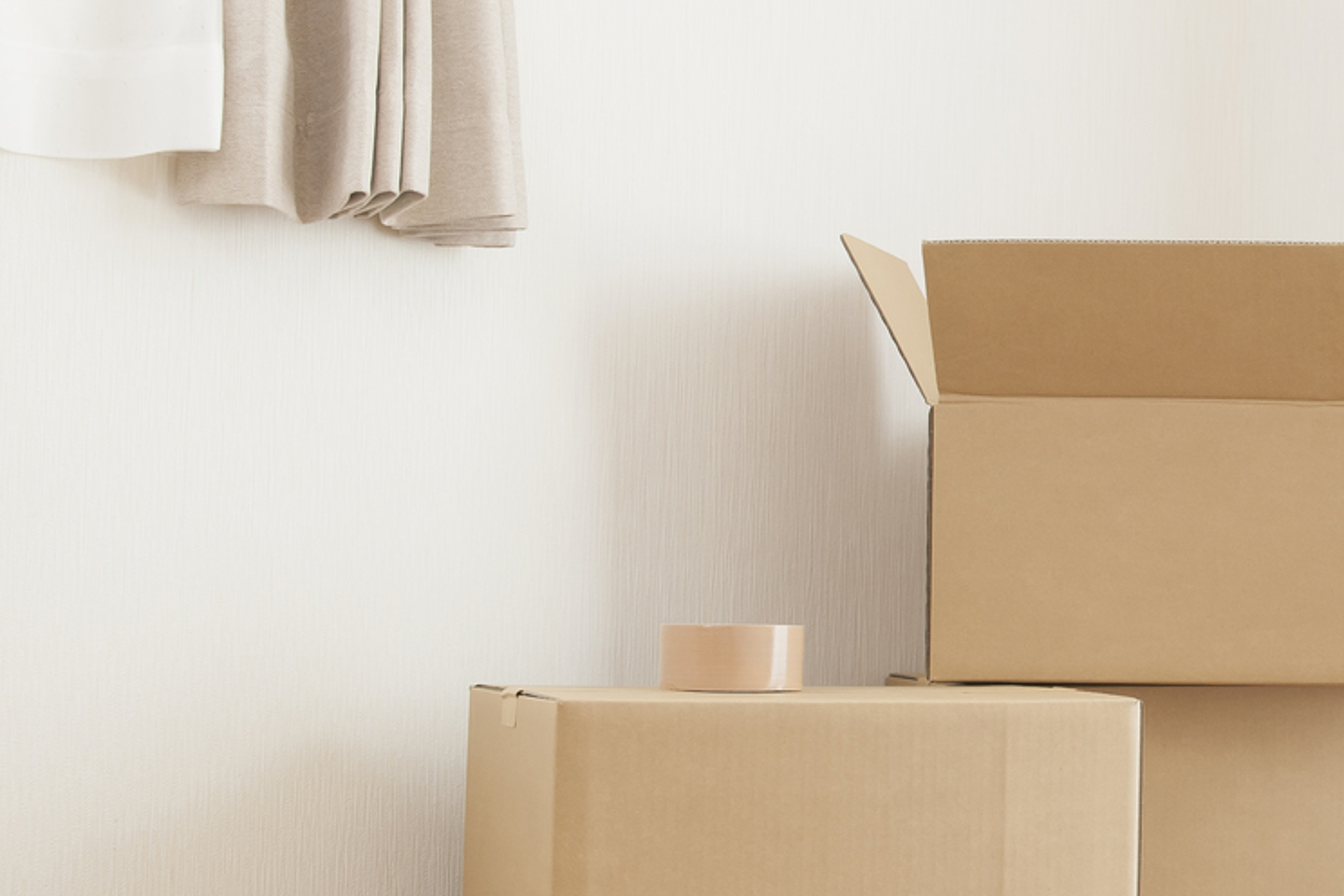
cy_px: 447
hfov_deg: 22.4
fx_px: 3210
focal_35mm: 86
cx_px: 1460
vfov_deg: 15.9
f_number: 4
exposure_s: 1/60
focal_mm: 32
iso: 400
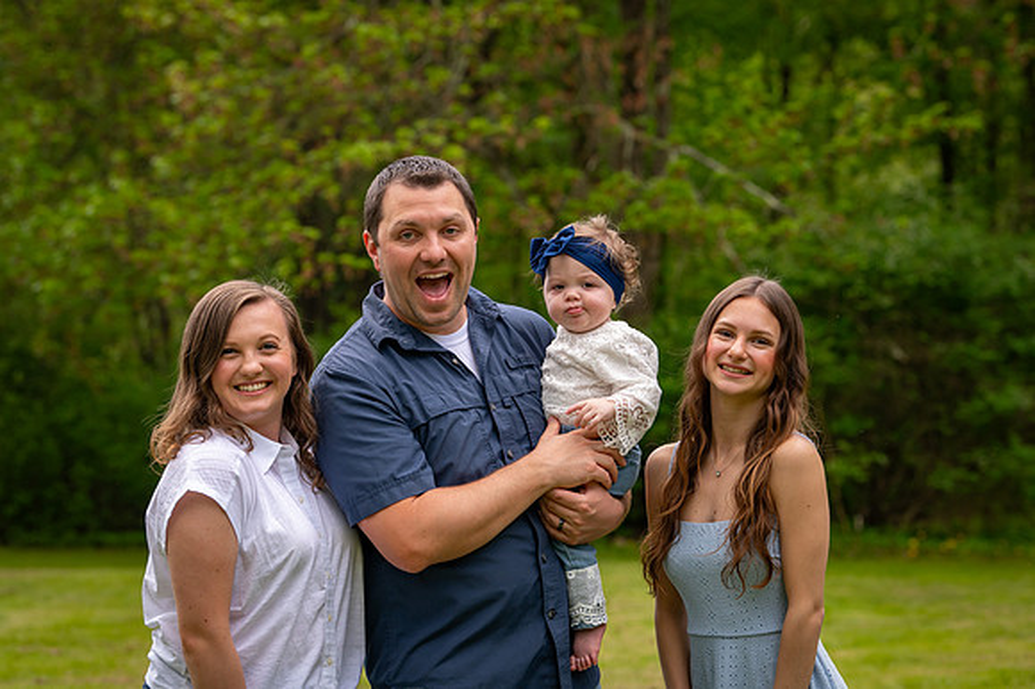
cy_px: 283
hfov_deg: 17.0
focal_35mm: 120
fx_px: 3453
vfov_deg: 11.4
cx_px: 584
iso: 400
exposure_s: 1/800
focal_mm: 102
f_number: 5
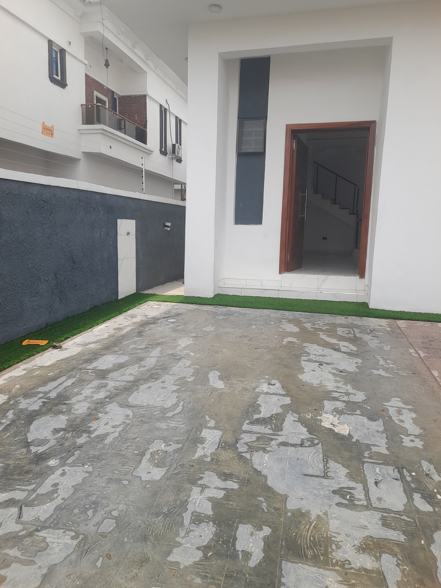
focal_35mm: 26
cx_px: 226
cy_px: 285
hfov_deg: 53.1
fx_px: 442
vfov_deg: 67.3
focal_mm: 4.6
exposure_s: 1/287
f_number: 2
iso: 20
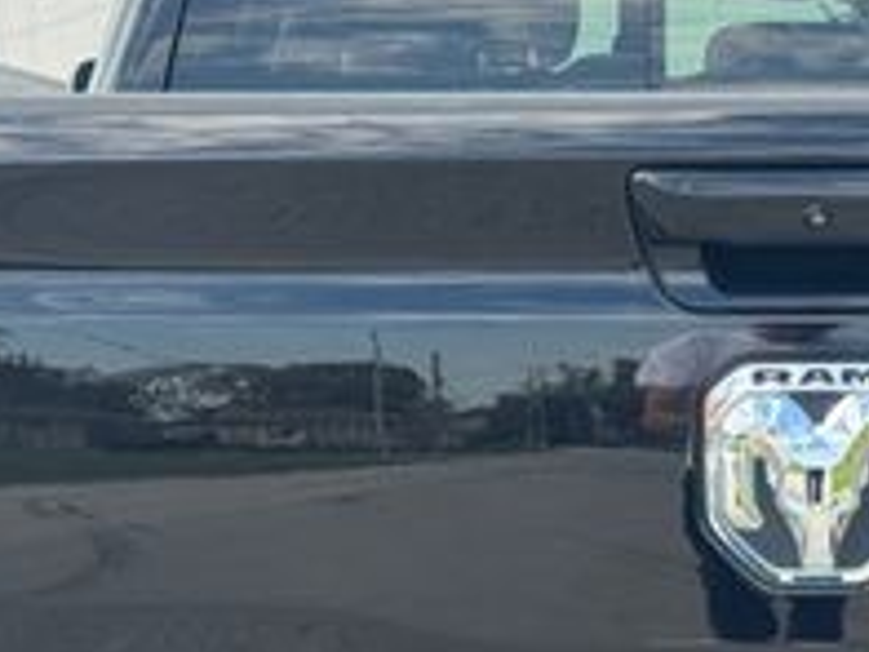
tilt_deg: -6.1
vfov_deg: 9.4
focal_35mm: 157
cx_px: 802
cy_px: 590
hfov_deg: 12.5
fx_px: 3941
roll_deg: +1.5
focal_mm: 6.76
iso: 64
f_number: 1.78
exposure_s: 1/633
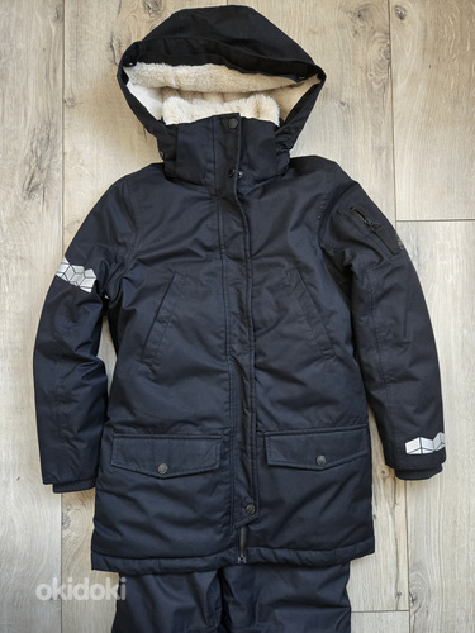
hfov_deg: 58.9
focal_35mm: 23
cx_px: 238
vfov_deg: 73.9
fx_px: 421
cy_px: 316
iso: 400
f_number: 1.8
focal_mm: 5.4
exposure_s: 1/101
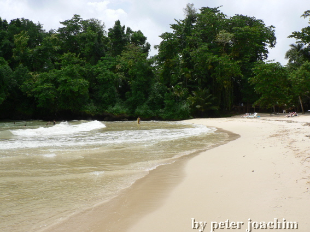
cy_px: 116
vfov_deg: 40.7
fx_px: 313
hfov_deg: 52.6
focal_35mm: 35
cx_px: 155
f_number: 5
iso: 64
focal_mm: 6
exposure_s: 1/400
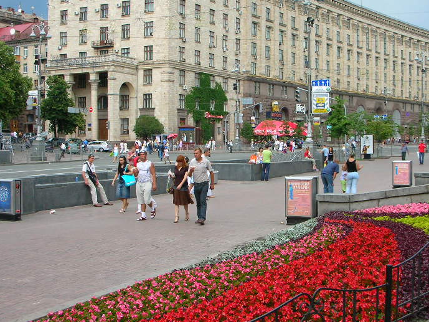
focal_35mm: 52
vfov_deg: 28.0
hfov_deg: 36.8
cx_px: 215
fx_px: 645
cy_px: 149
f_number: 3
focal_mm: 5.8
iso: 50
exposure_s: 1/85.7
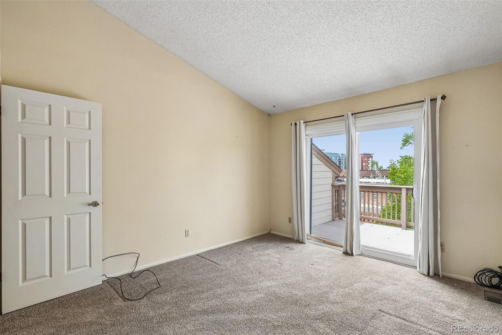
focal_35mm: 15
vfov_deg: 77.3
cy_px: 168
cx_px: 251
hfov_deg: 100.4
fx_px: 209
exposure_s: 1/8
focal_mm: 10
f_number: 8
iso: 800
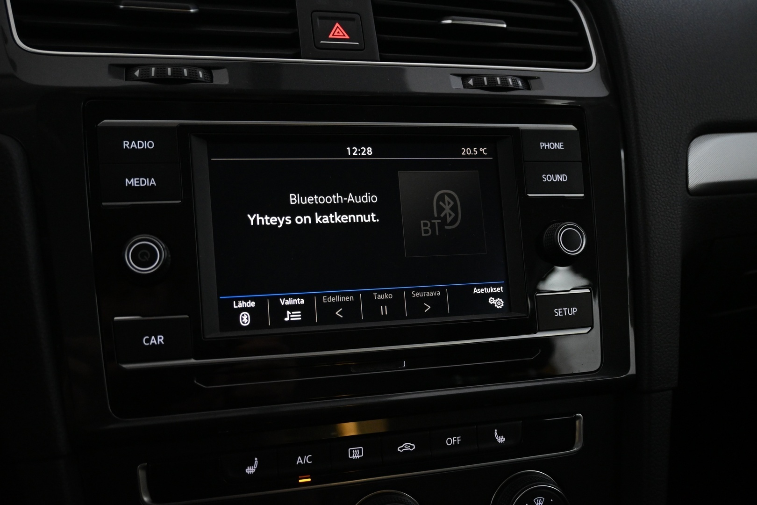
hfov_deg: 58.3
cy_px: 252
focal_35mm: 32
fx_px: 678
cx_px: 378
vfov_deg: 40.8
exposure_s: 1/30
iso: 3200
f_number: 4
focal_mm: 21.5
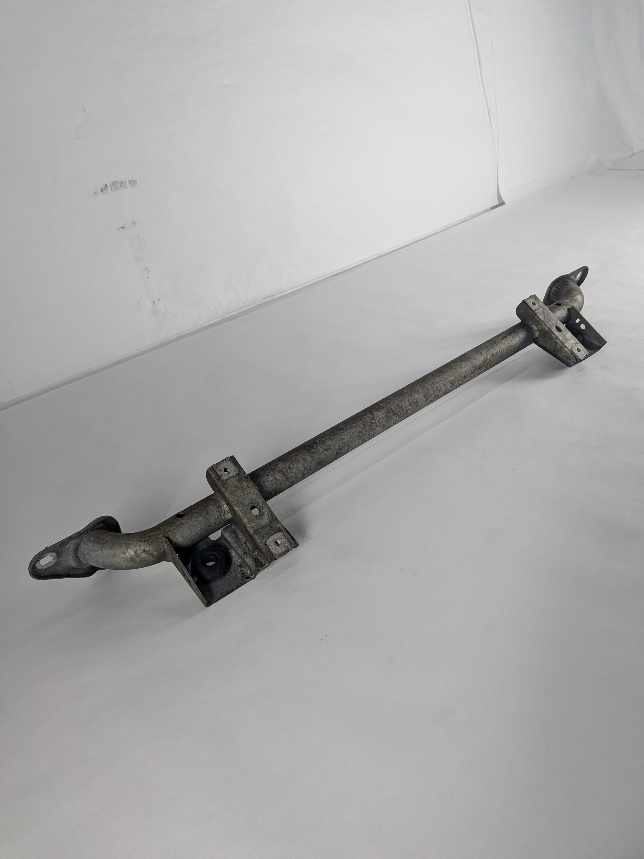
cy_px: 430
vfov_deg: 71.6
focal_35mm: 24
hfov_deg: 56.8
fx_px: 595
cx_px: 322
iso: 40
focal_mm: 4.53
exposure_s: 1/450
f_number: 1.7
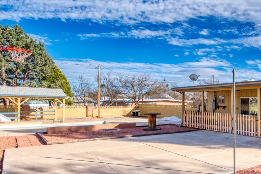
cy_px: 100
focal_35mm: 29
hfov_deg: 58.6
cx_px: 210
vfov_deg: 44.8
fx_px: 210
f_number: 10
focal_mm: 16
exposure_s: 1/200
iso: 100
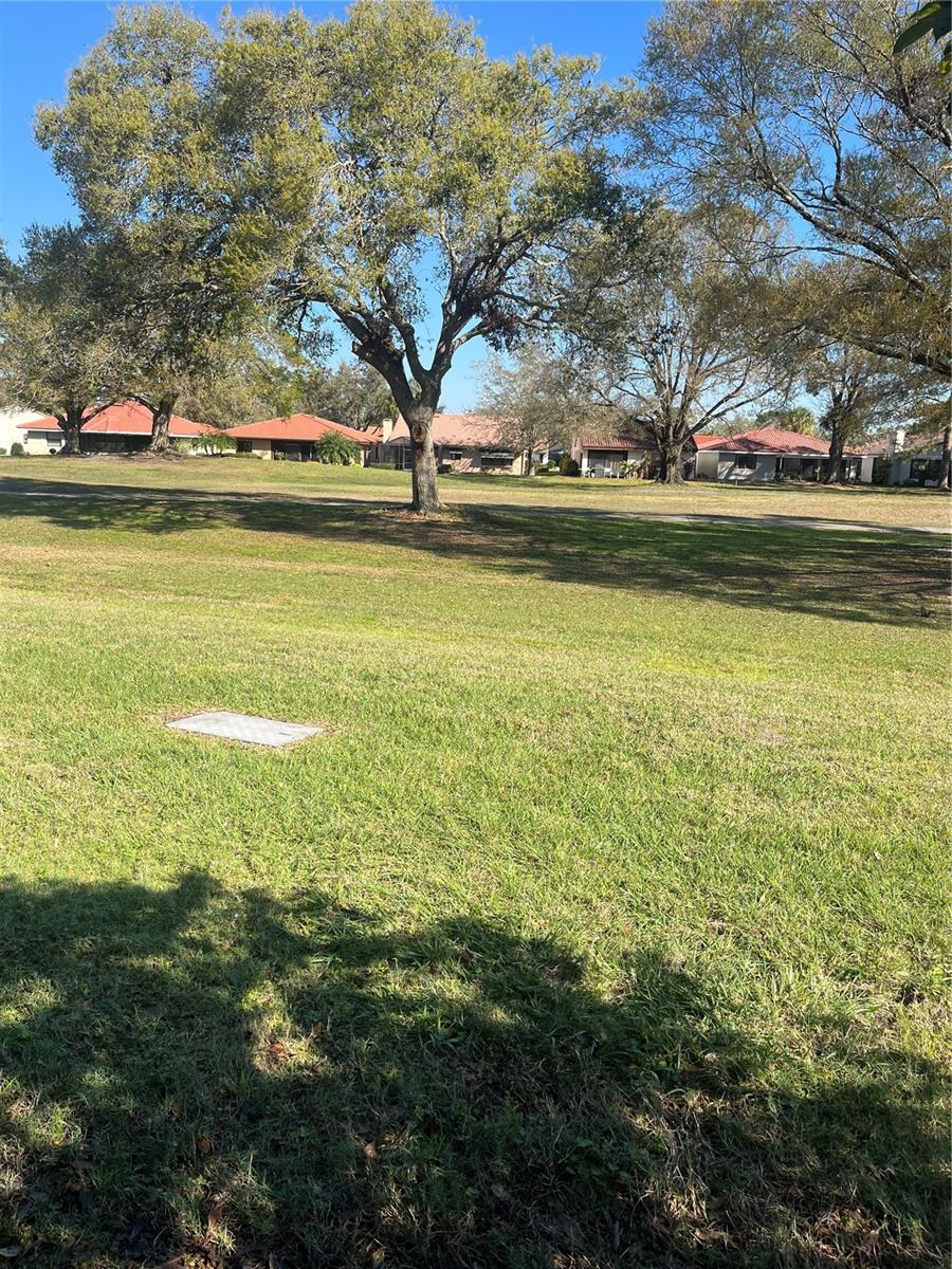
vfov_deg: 67.3
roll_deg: -0.7
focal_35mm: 26
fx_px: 953
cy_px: 634
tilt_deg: -10.7
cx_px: 476
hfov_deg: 53.1
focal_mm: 5.1
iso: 50
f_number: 1.6
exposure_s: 1/1776
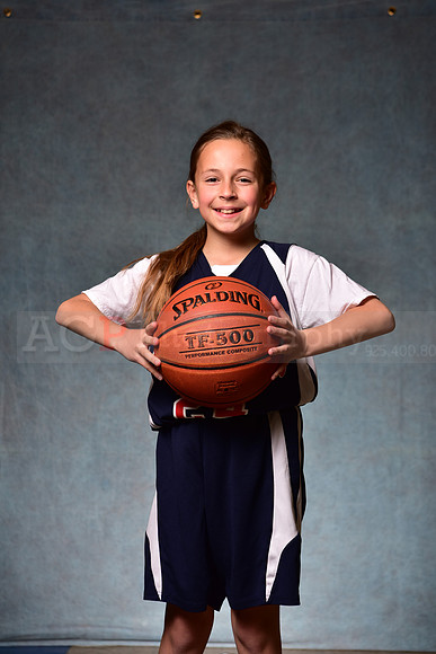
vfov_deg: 28.8
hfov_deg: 19.5
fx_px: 1271
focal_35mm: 70
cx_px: 218
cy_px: 327
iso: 100
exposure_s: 1/200
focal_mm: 70
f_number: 5
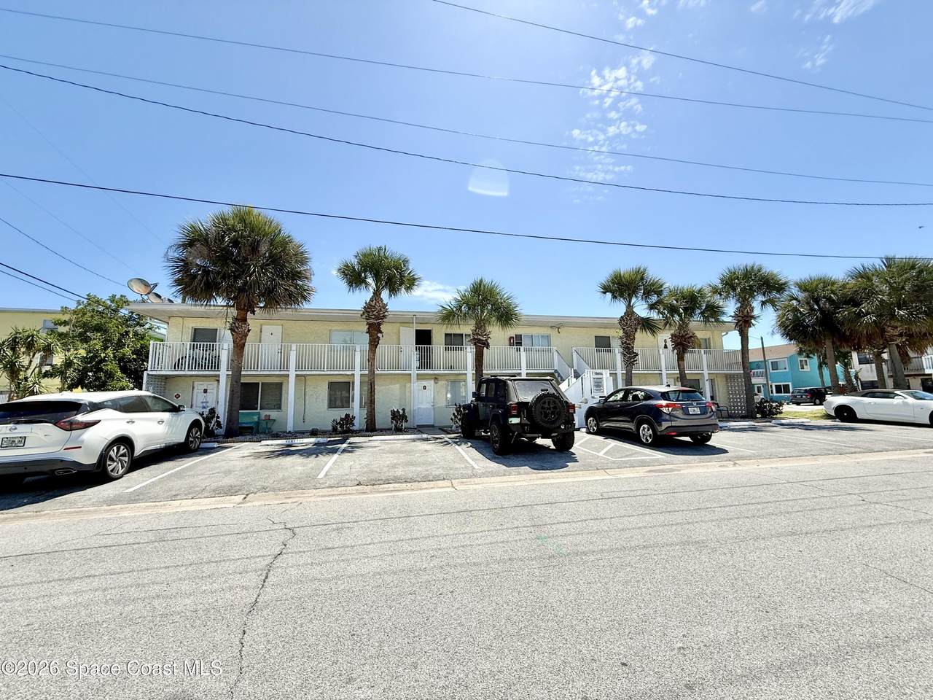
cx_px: 466
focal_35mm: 14
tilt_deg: +7.2
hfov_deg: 102.1
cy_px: 350
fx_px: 377
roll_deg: +1.6
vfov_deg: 85.7
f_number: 2.2
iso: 50
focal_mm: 2.22
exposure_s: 1/1961
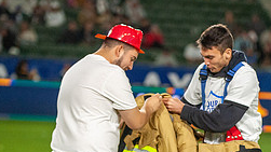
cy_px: 168
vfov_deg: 3.9
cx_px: 214
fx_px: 2256
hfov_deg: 6.9
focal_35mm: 314
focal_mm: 130
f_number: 2.8
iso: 3200
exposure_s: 1/2500
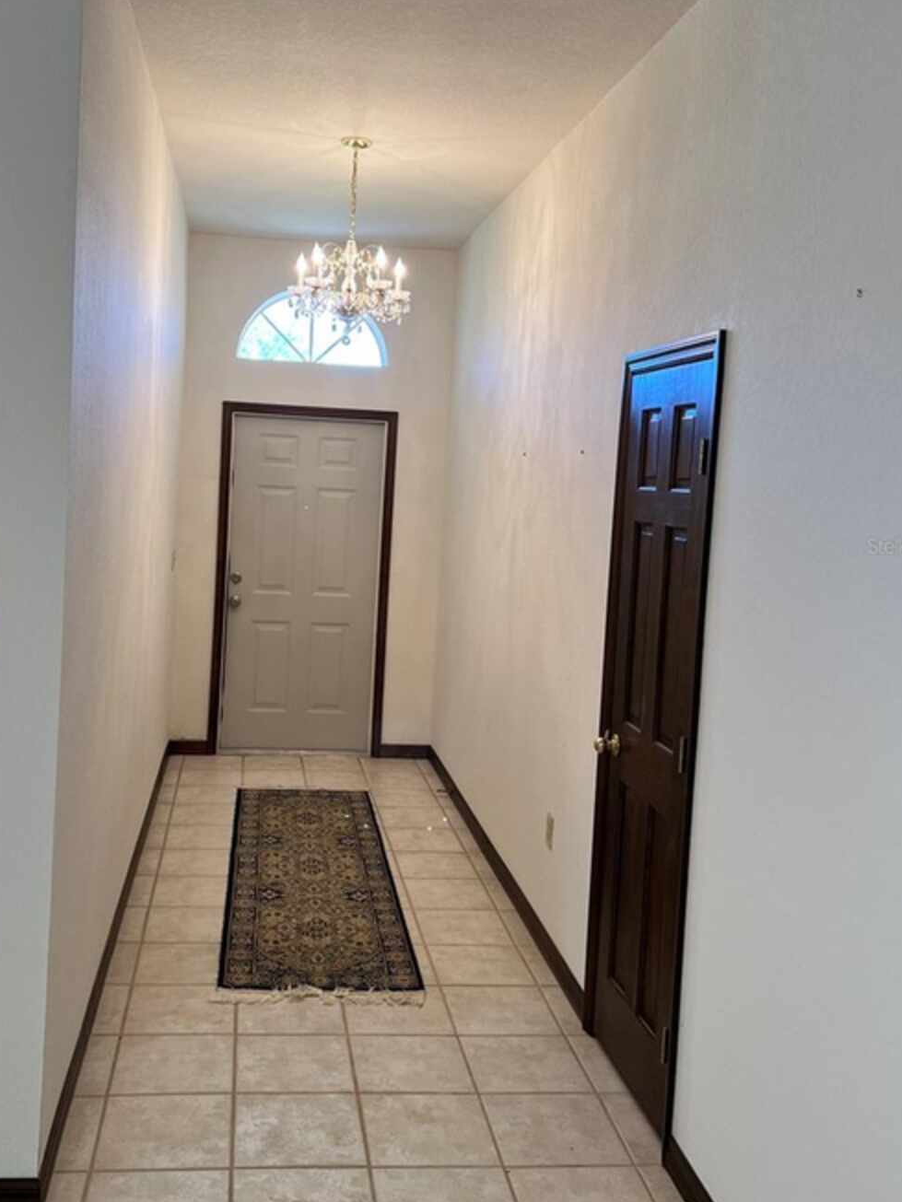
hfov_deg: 41.6
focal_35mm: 34
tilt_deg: -2.8
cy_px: 545
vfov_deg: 53.9
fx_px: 1181
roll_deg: -2.9
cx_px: 370
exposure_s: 1/120
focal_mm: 5.7
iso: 80
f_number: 1.5
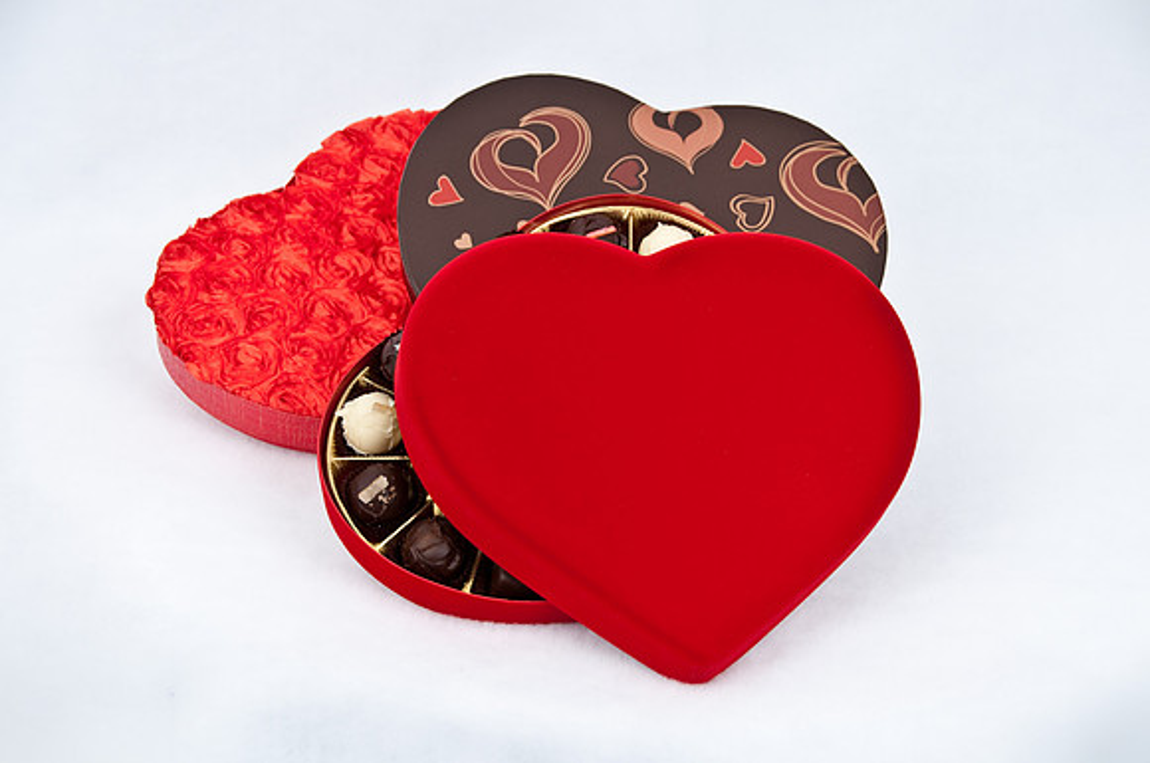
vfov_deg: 16.5
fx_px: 2632
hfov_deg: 24.6
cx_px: 575
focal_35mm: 82
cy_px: 382
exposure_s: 1/15
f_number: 5.6
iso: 200
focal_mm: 55
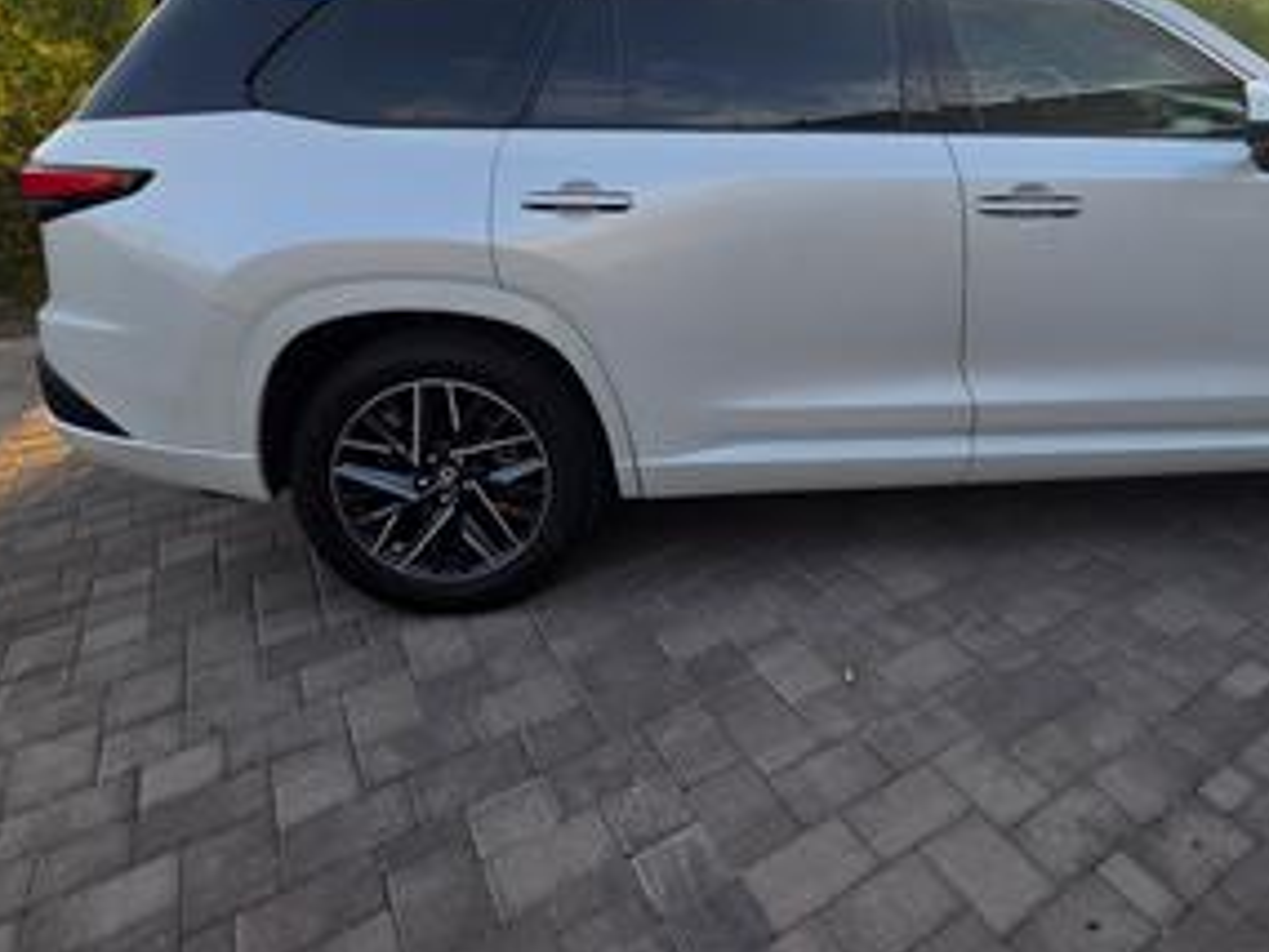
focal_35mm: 23
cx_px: 859
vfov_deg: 56.1
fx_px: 844
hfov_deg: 71.4
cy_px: 240
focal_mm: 2.2
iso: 32
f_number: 1.9
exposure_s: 1/989
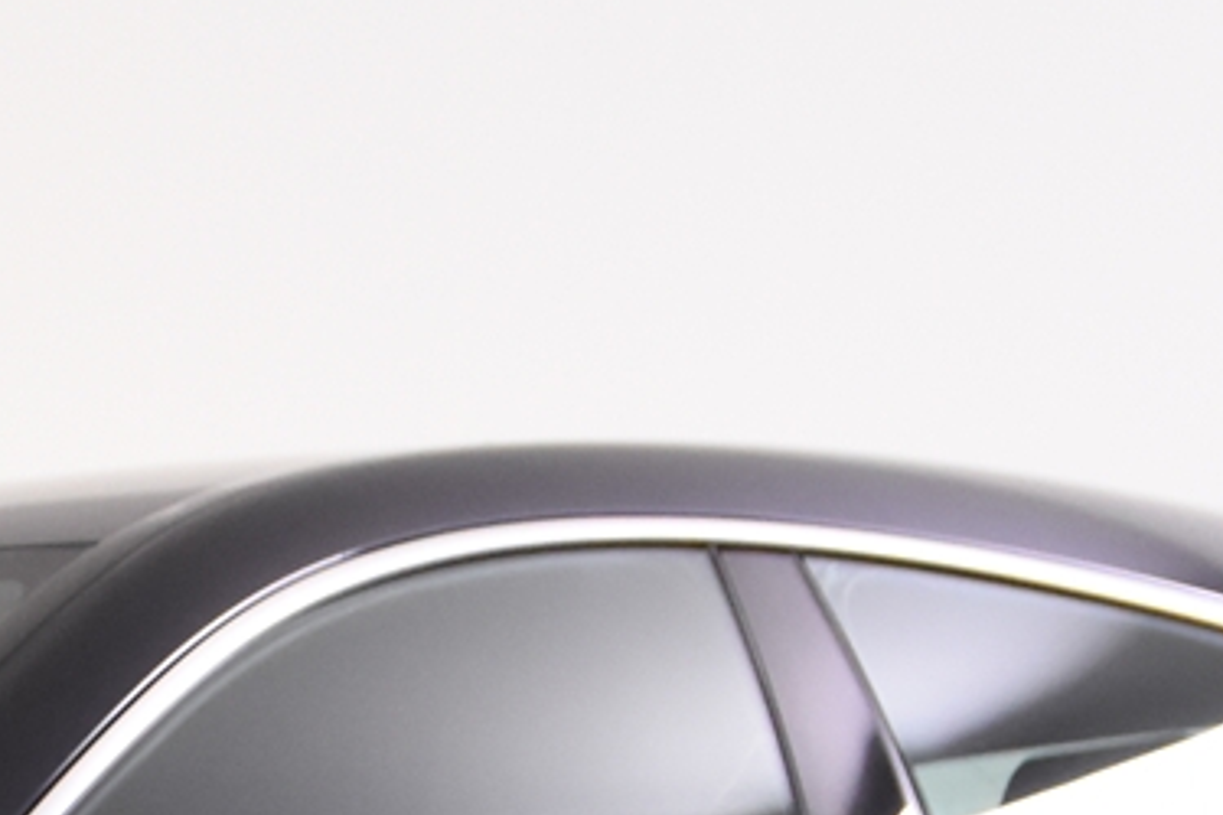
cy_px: 1819
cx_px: -770
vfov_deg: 7.7
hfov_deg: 11.5
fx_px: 5741
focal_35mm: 169
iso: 1600
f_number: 4
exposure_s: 1/60
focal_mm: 22
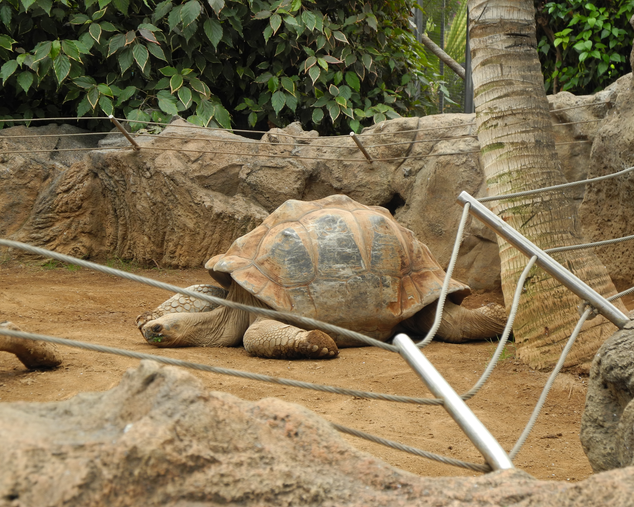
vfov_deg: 15.7
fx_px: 1839
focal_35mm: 98
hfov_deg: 19.6
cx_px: 318
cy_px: 254
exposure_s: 1/125
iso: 100
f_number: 4.5
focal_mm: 20.1
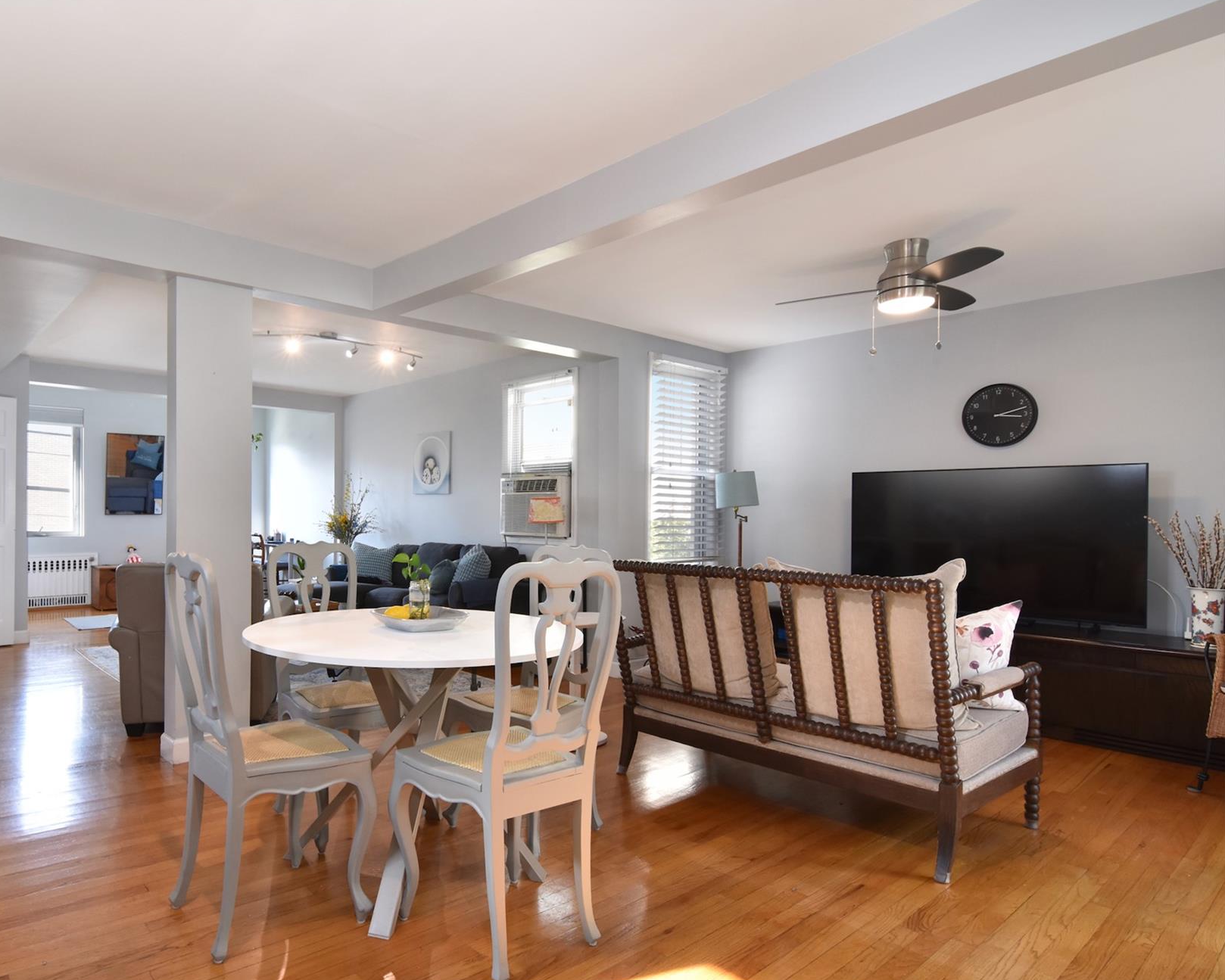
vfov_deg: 69.2
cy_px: 511
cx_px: 453
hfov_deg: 79.9
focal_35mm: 20
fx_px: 711
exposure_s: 1/30
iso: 640
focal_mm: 11
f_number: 8
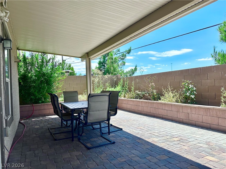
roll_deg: +1.6
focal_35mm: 24
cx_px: 113
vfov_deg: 56.8
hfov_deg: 71.6
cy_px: 84
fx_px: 157
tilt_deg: +0.9
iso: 80
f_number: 1.78
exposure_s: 1/3717
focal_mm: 6.86
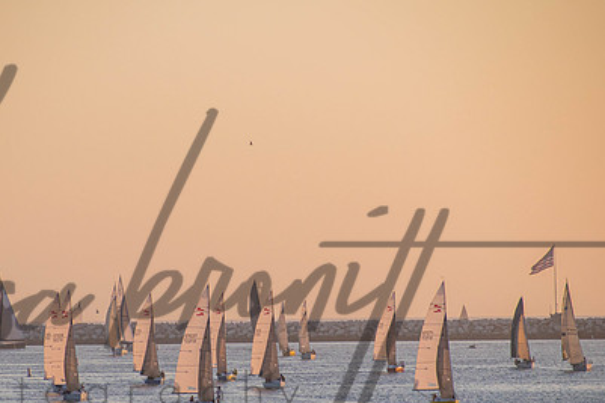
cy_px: 280
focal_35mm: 369
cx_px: 232
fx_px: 6198
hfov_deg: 5.6
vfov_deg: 3.7
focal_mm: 170
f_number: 6.3
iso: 400
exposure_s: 1/200
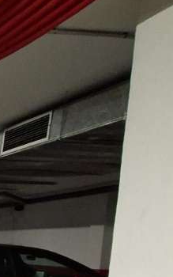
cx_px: -235
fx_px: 445
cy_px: 298
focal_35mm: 59
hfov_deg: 14.7
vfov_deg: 31.1
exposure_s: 1/20
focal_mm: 1.74
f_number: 2.2
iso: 640
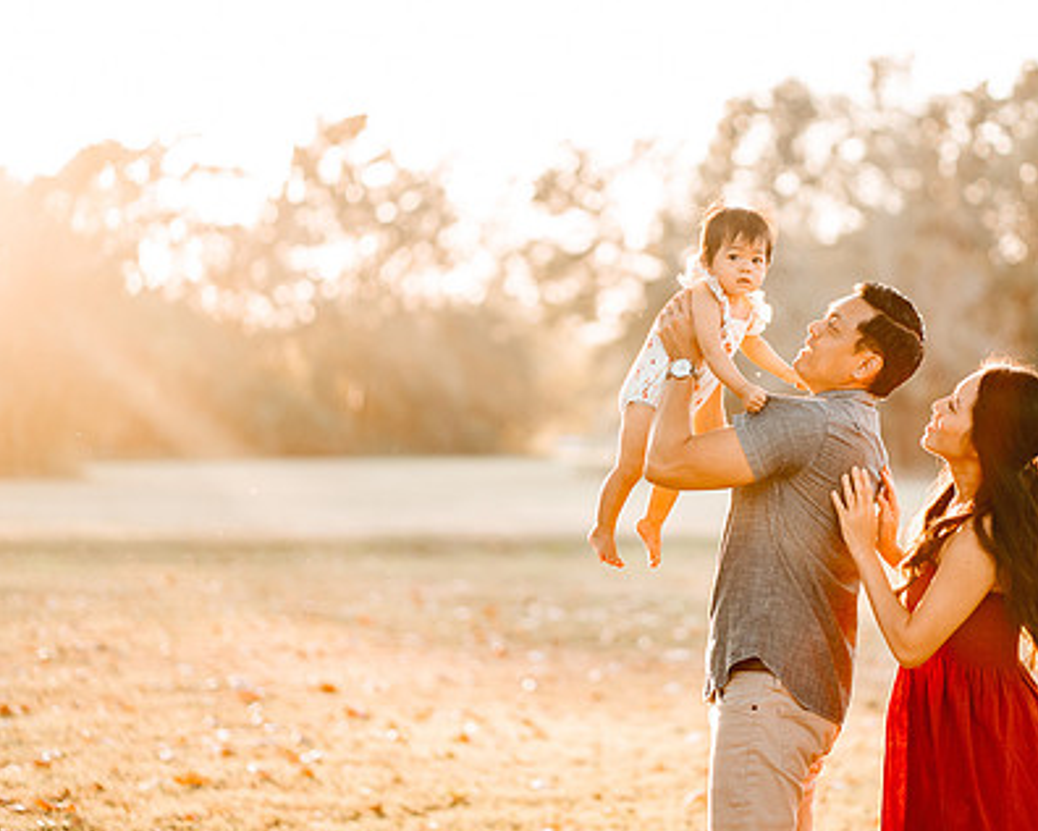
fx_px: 3780
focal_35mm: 123
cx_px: 606
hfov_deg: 15.6
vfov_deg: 12.5
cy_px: 374
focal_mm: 85
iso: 80
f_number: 1.8
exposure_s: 1/250
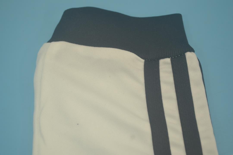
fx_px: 447
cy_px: 78
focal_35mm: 69
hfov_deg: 29.2
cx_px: 116
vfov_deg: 19.7
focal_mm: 46
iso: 200
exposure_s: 1/100
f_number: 5.3
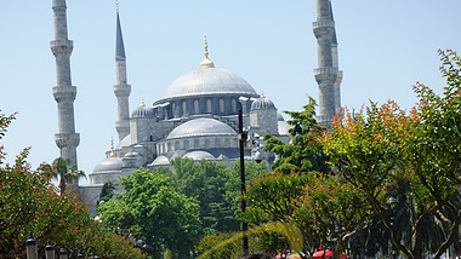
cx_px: 231
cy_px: 338
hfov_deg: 20.5
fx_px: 1272
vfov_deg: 11.4
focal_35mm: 104
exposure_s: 1/400
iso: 125
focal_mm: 24
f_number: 5.6
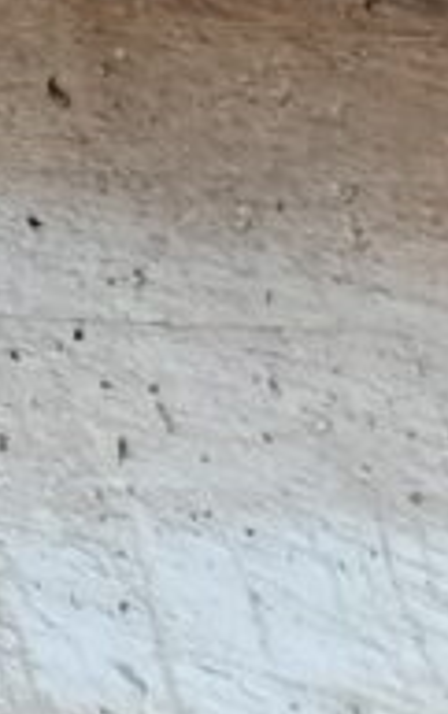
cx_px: -1085
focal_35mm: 135
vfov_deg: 15.4
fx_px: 2631
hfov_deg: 7.8
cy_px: 551
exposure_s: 1/25
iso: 1792
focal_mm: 5.31
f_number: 1.7
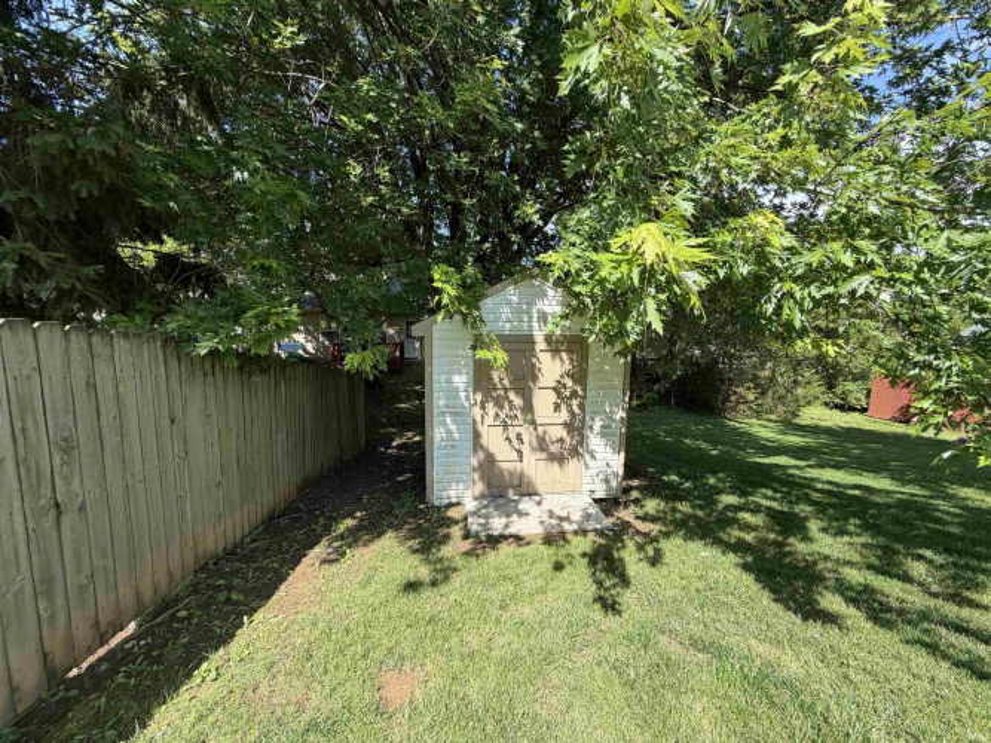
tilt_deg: -7.8
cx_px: 496
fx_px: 401
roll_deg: +0.2
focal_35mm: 14
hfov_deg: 102.1
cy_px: 372
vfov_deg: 85.7
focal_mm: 2.22
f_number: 2.2
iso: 50
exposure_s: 1/502
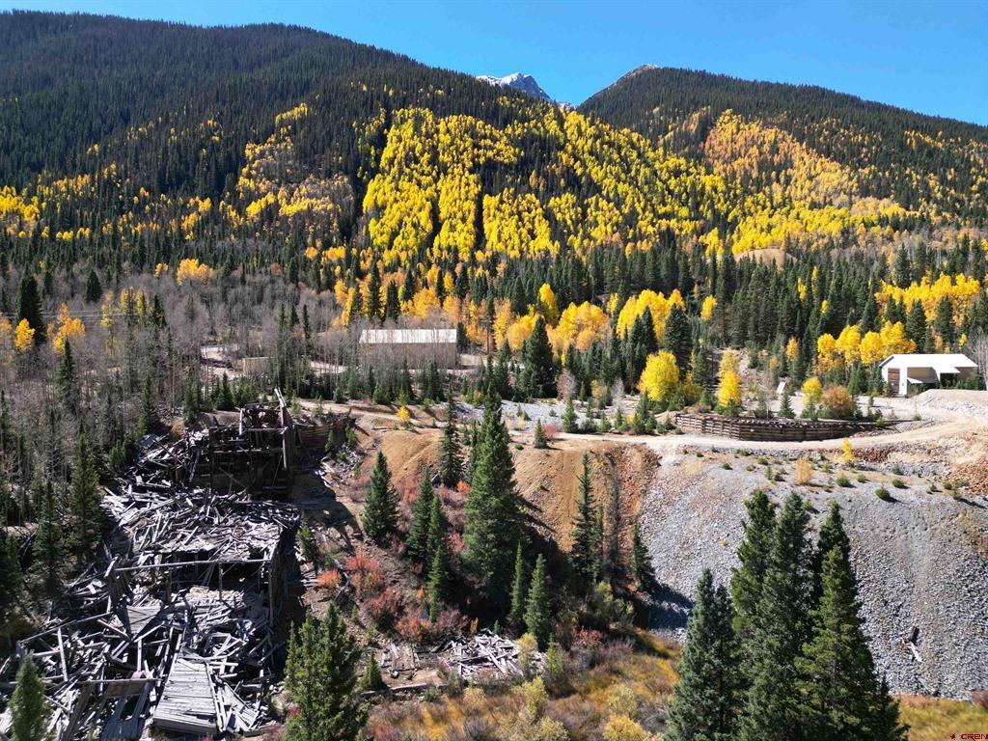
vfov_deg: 56.8
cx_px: 494
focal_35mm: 24
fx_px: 685
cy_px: 370
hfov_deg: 71.6
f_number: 1.7
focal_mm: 6.72
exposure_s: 1/30
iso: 100
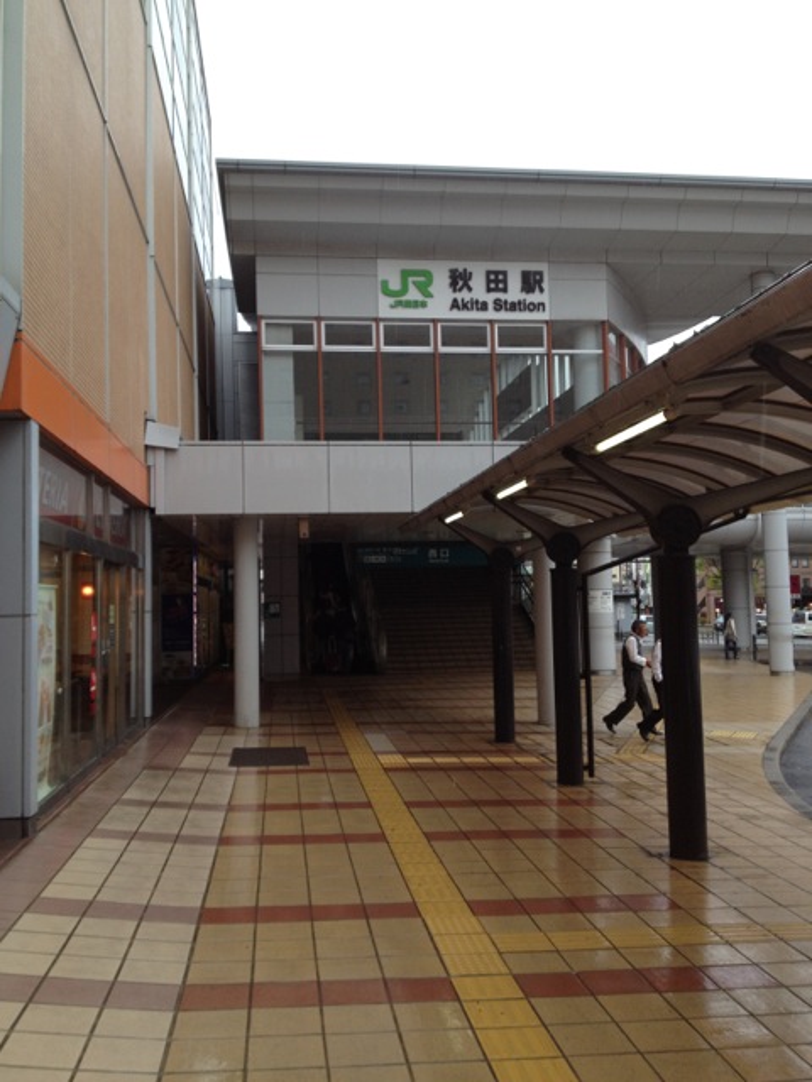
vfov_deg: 52.6
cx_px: 406
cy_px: 541
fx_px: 1095
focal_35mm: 35
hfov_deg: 40.7
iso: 64
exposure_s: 1/120
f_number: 2.4
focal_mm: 4.28
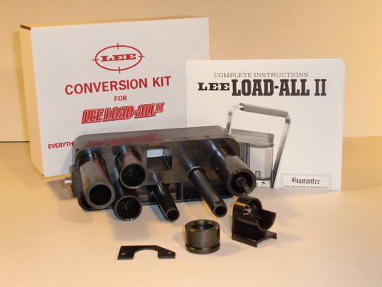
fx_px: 673
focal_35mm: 61
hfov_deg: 31.7
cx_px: 191
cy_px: 144
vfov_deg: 24.0
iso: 64
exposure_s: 1/60
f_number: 3.8
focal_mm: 10.8
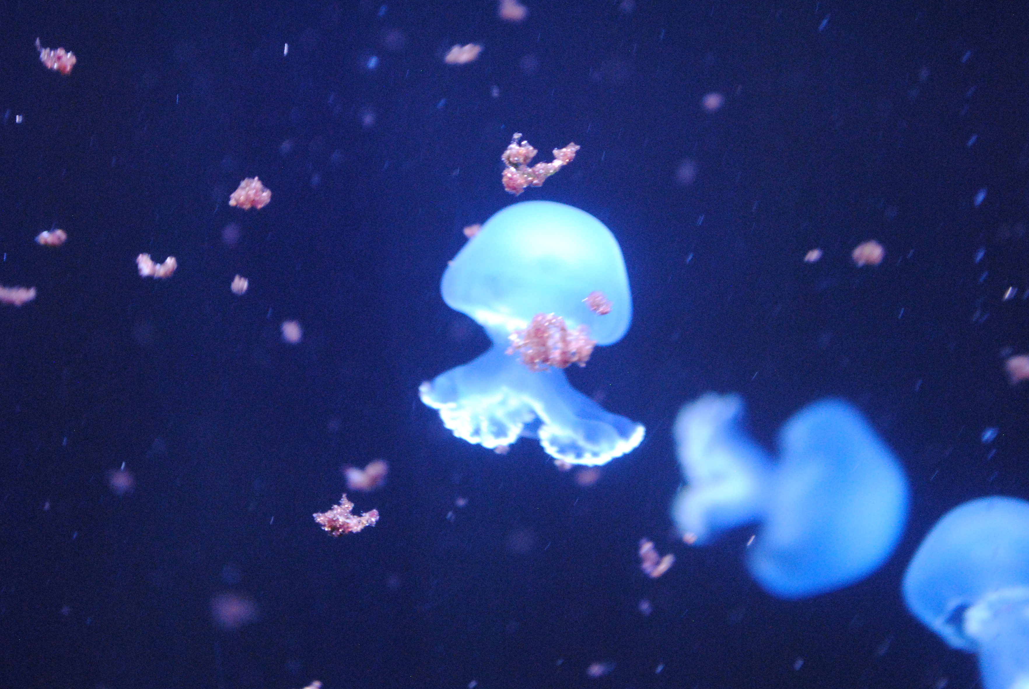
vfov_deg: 15.1
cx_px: 532
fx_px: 2591
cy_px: 326
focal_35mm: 91
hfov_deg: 22.5
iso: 1600
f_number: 5.6
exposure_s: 1/10
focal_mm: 55
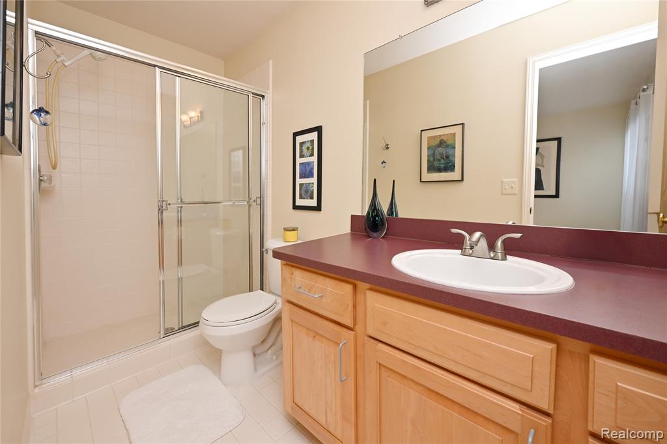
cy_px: 222
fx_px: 259
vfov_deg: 81.2
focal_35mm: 14
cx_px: 334
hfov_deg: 104.3
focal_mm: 14
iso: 800
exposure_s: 1/60
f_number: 11
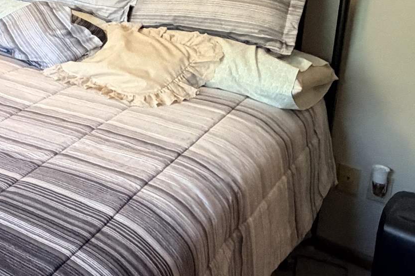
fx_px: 622
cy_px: -19
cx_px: -74
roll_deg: +0.3
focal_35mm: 54
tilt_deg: -12.5
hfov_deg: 31.4
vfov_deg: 23.7
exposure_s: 1/60
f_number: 2.2
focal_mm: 2.22
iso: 640
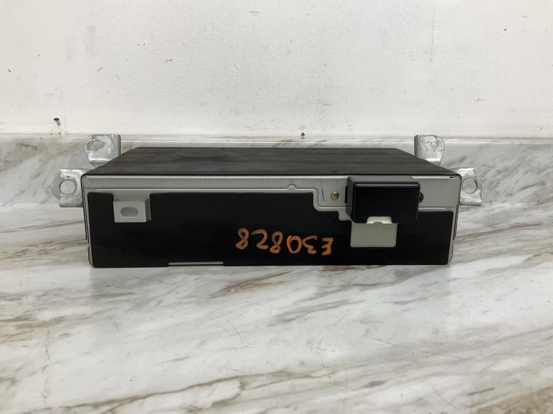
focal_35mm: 29
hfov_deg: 61.7
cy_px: 207
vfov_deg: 48.2
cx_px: 276
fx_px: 463
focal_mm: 3
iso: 40
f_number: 1.8
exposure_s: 1/60
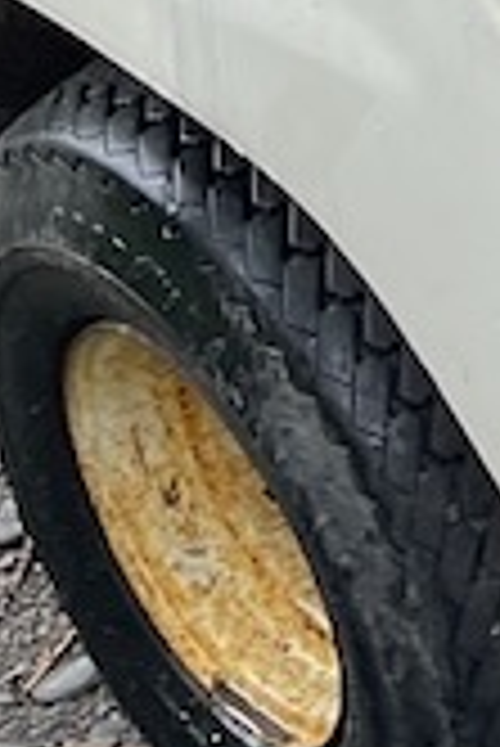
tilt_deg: -18.1
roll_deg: -1.4
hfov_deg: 5.6
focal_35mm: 208
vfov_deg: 9.0
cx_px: 2126
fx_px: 4324
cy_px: -986
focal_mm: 5.1
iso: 64
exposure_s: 1/121
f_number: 1.6
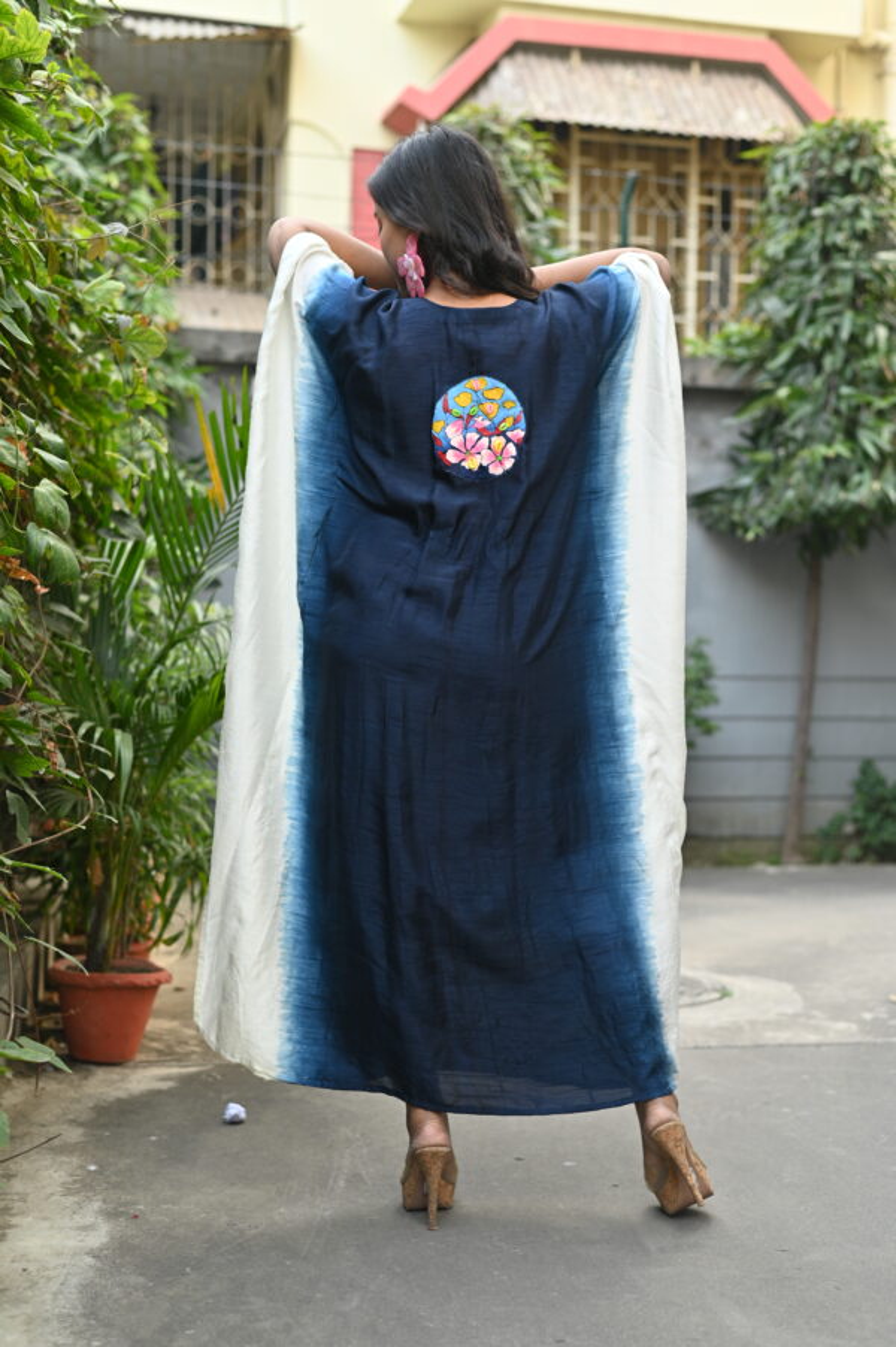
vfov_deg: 39.6
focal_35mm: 50
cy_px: 674
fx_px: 1869
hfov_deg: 27.0
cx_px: 448
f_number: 2.8
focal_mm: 50
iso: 200
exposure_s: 1/160
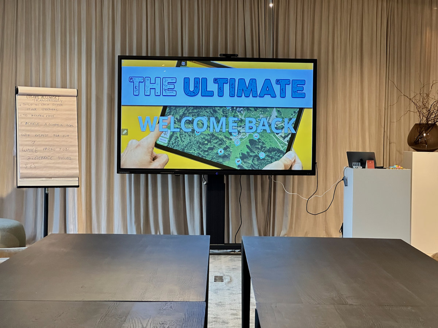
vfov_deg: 19.1
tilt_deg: -1.2
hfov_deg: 25.3
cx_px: 219
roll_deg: -0.9
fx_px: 974
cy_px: 164
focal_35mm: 77
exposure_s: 1/90
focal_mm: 9
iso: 200
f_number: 2.8
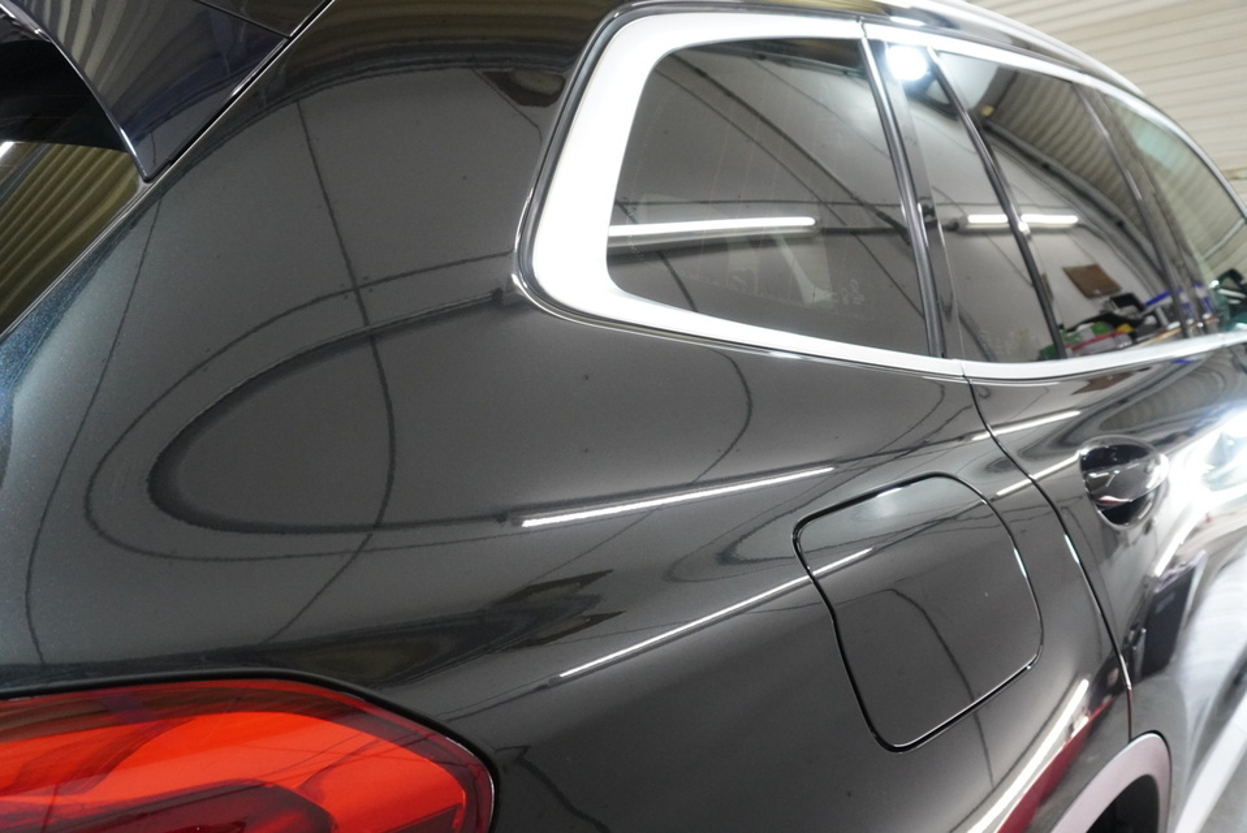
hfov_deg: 73.7
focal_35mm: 24
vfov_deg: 53.2
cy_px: 416
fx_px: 832
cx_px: 624
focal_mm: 16
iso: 3200
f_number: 5.6
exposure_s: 1/100
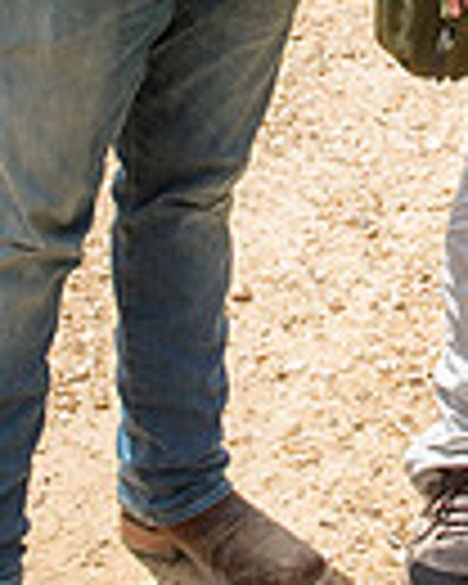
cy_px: -234
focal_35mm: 130
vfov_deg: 14.1
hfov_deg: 11.8
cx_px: 459
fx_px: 2251
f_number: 7.1
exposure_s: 1/250
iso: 160
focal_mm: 31
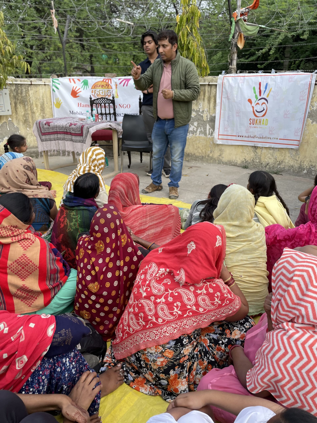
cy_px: 212
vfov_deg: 67.3
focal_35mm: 26
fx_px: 317
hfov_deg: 53.1
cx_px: 158
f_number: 1.6
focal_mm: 4.2
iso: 50
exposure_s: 1/1350
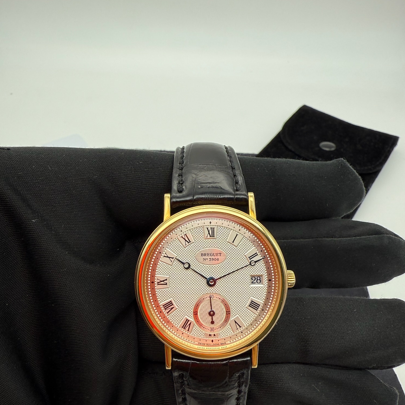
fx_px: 384
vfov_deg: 55.2
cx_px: 201
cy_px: 243
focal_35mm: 29
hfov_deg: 55.6
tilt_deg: -46.9
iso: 50
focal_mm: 2.22
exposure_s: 1/222
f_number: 2.2
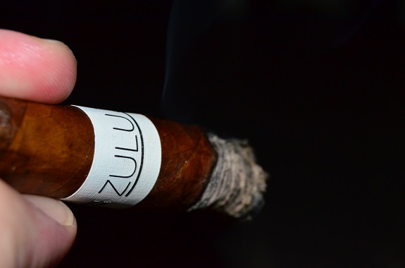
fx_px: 926
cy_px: 134
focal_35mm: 82
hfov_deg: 24.7
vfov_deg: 16.5
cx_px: 202
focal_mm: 55
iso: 2000
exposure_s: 1/60
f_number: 10
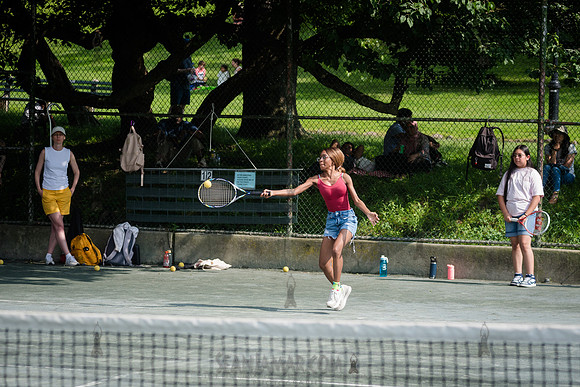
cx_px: 314
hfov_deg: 15.0
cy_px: 211
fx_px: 2195
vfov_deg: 10.1
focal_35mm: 136
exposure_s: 1/1250
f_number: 4.5
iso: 250
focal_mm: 125
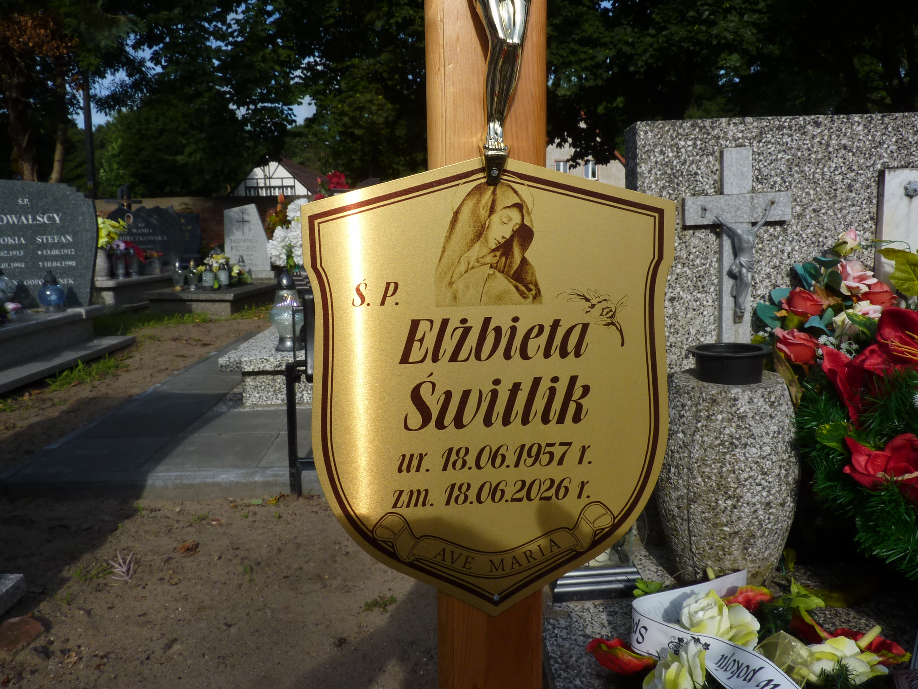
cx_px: 459
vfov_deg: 54.9
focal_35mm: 25
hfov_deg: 69.4
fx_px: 663
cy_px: 344
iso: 80
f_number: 5
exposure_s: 1/500
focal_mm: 4.1
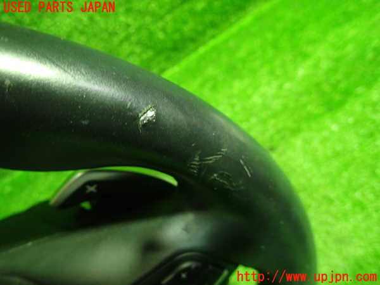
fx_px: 274
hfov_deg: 69.4
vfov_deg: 54.9
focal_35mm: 25
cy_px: 142
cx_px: 190
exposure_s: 1/30
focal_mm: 4.5
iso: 640
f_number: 2
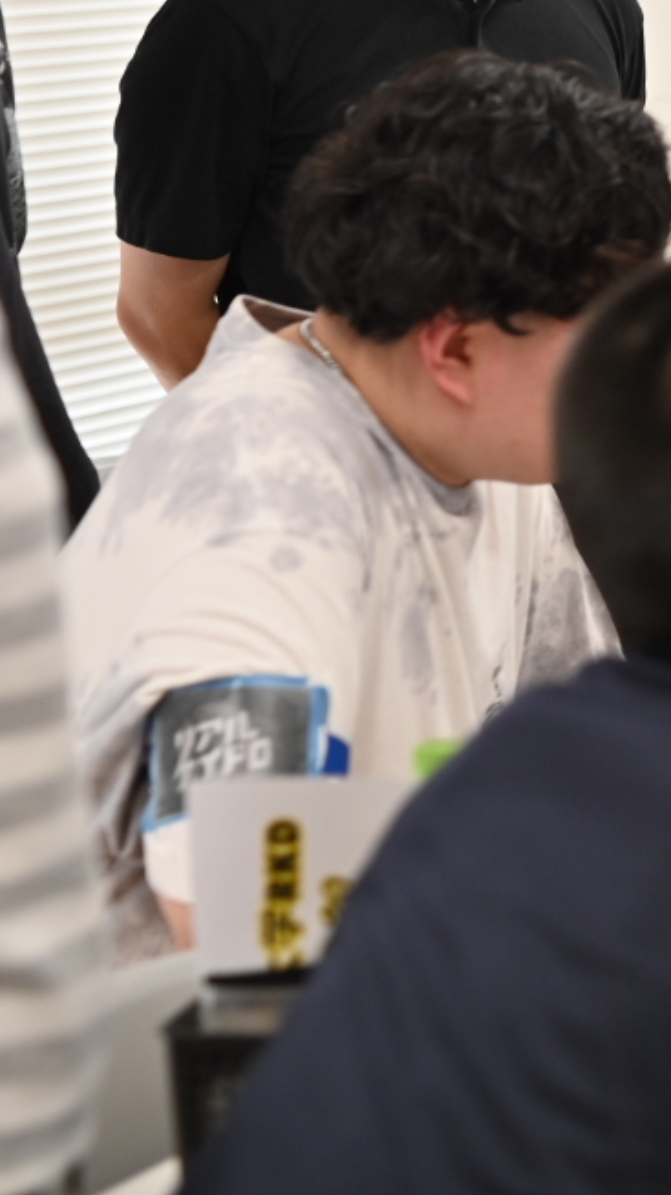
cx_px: 1307
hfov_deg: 8.8
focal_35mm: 130
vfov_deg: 16.4
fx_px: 4115
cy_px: 251
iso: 500
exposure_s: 1/200
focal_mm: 50
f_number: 2.2
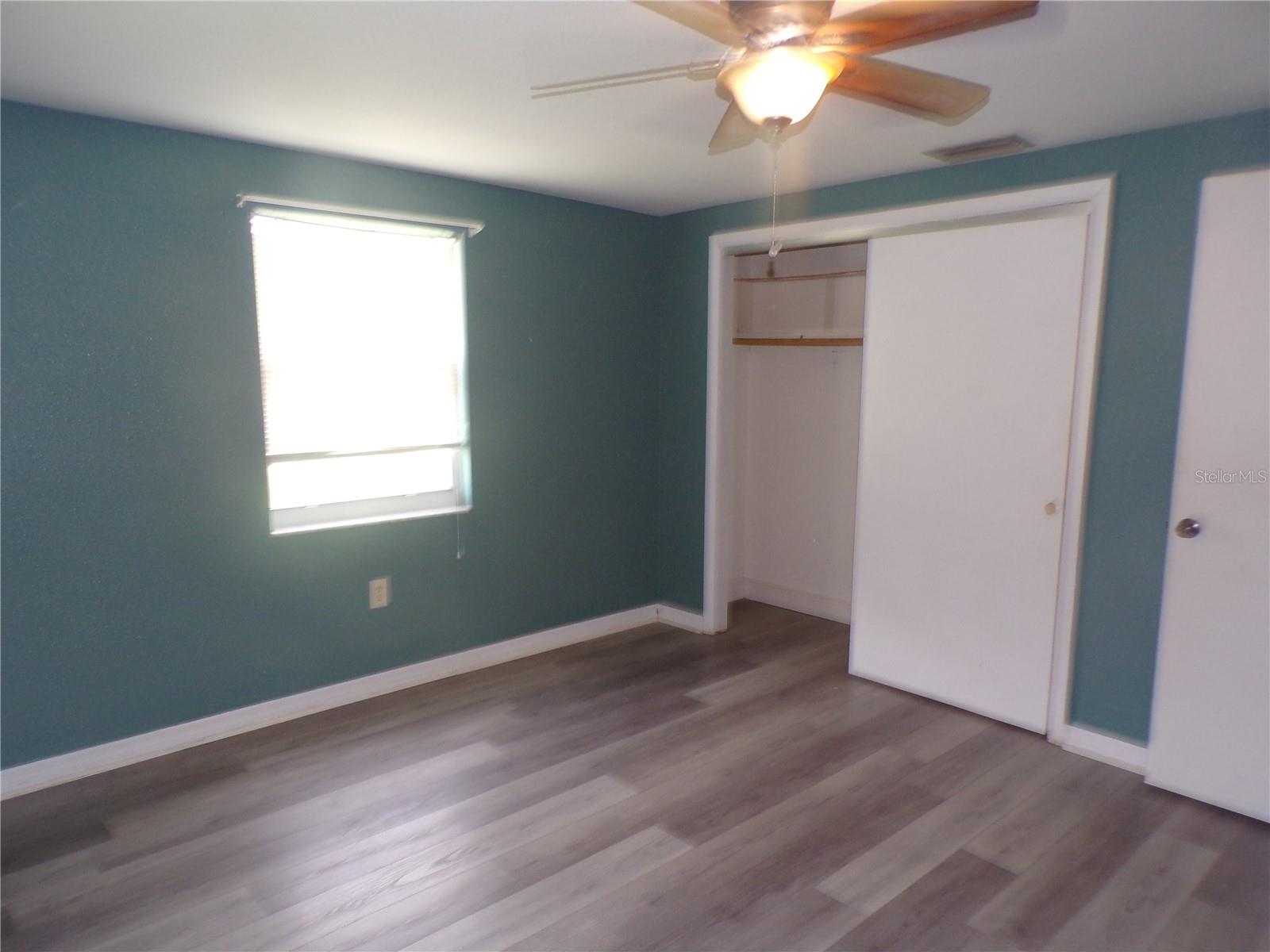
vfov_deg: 56.8
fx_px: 881
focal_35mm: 24
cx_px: 635
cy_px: 476
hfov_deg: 71.6
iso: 187
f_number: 3
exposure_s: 1/34
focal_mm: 4.3
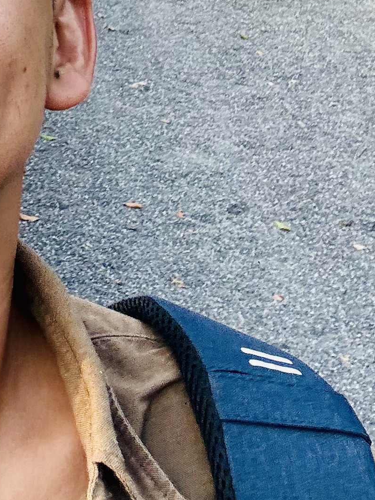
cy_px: -188
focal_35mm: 87
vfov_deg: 20.2
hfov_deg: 15.3
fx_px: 1257
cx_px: -228
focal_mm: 2.69
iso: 25
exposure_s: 1/213
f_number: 1.9
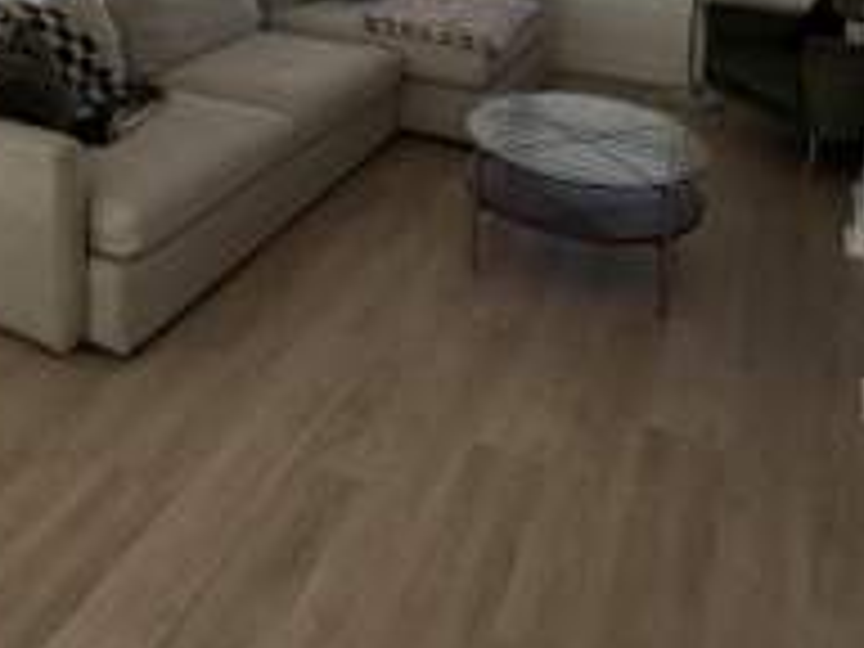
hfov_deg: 51.7
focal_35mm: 35
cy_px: -108
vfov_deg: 33.8
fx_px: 874
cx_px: 292
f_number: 2.2
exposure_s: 1/98
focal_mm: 2.22
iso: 200
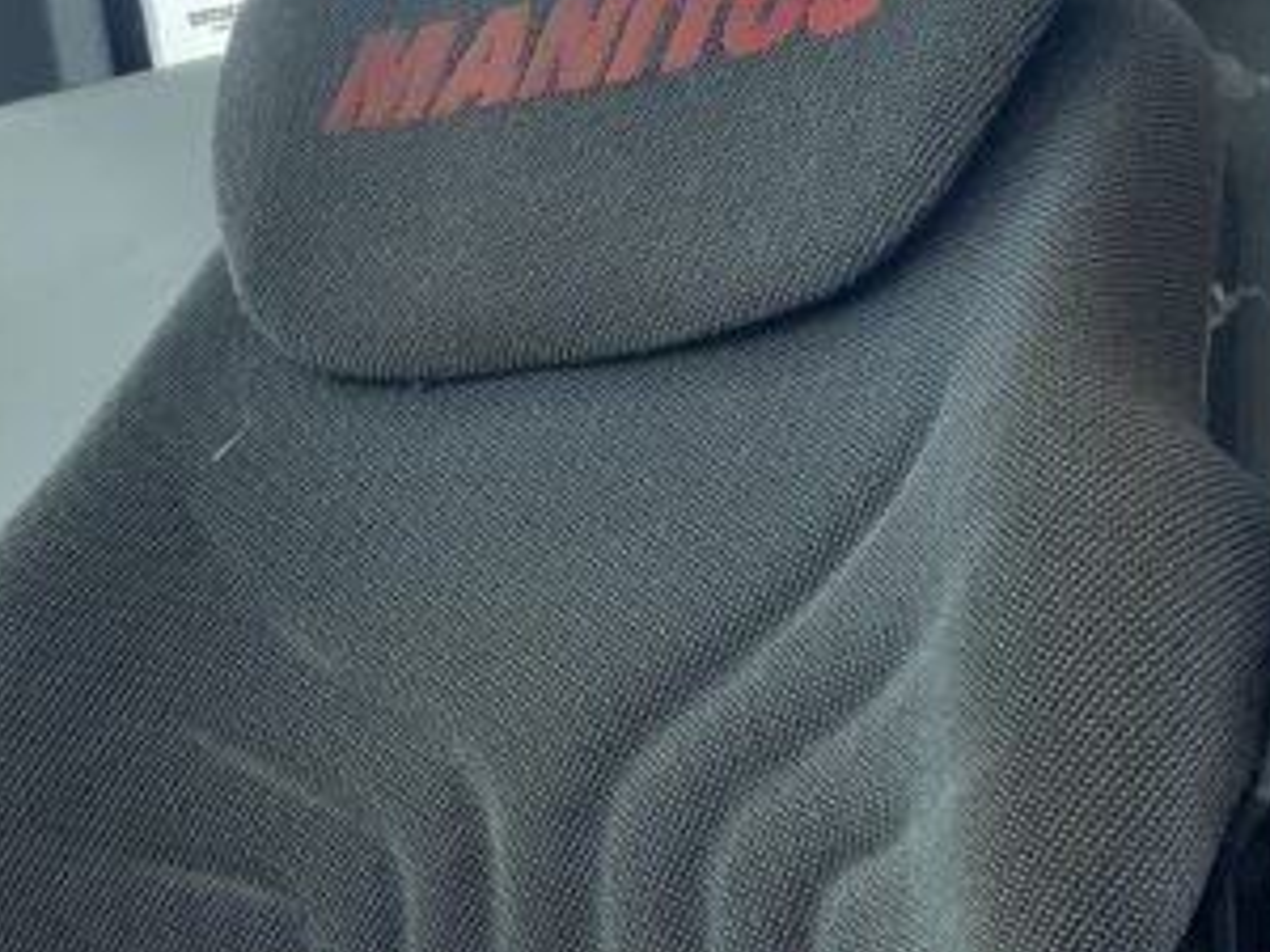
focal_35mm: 99
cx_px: 250
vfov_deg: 14.9
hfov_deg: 19.6
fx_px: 3632
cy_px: 673
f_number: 1.8
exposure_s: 1/792
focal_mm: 3
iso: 16
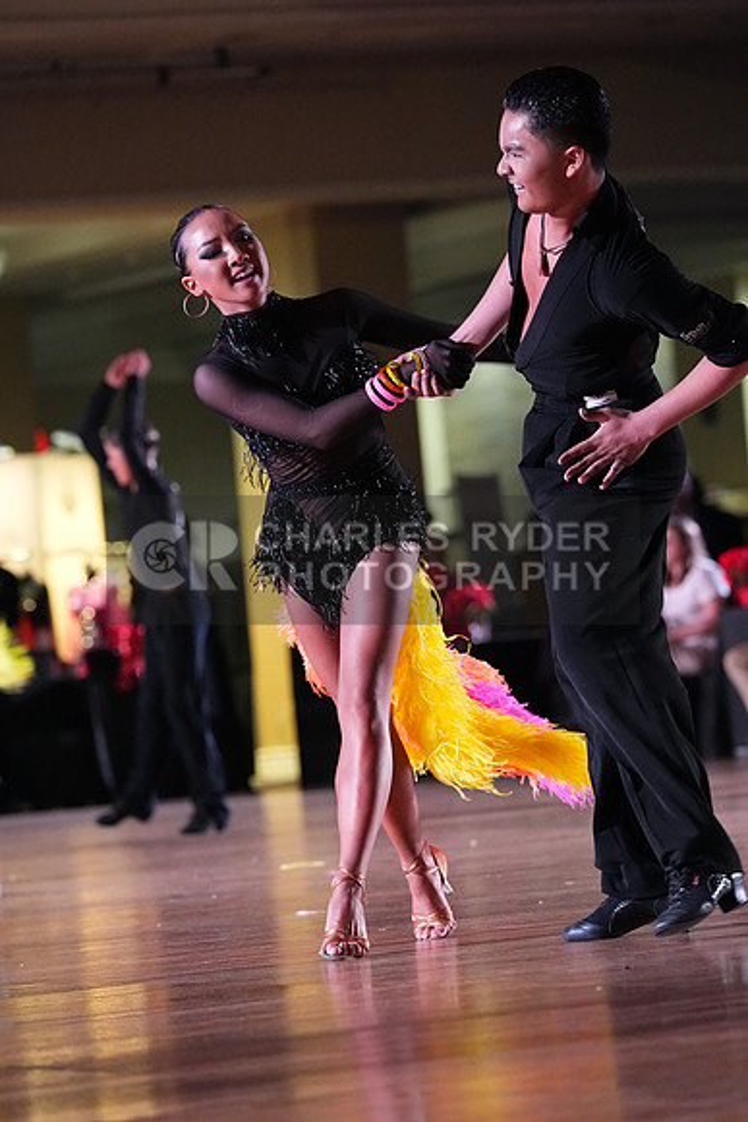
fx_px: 6073
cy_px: 561
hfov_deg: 7.0
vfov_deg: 10.5
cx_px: 374
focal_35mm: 195
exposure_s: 1/400
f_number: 5
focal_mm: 195
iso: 10000
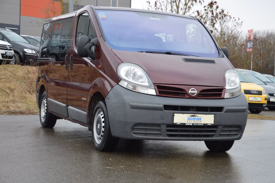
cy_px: 92
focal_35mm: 75
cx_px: 138
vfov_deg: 18.2
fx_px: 573
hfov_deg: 27.0
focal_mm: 50
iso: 180
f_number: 5.6
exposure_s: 1/125
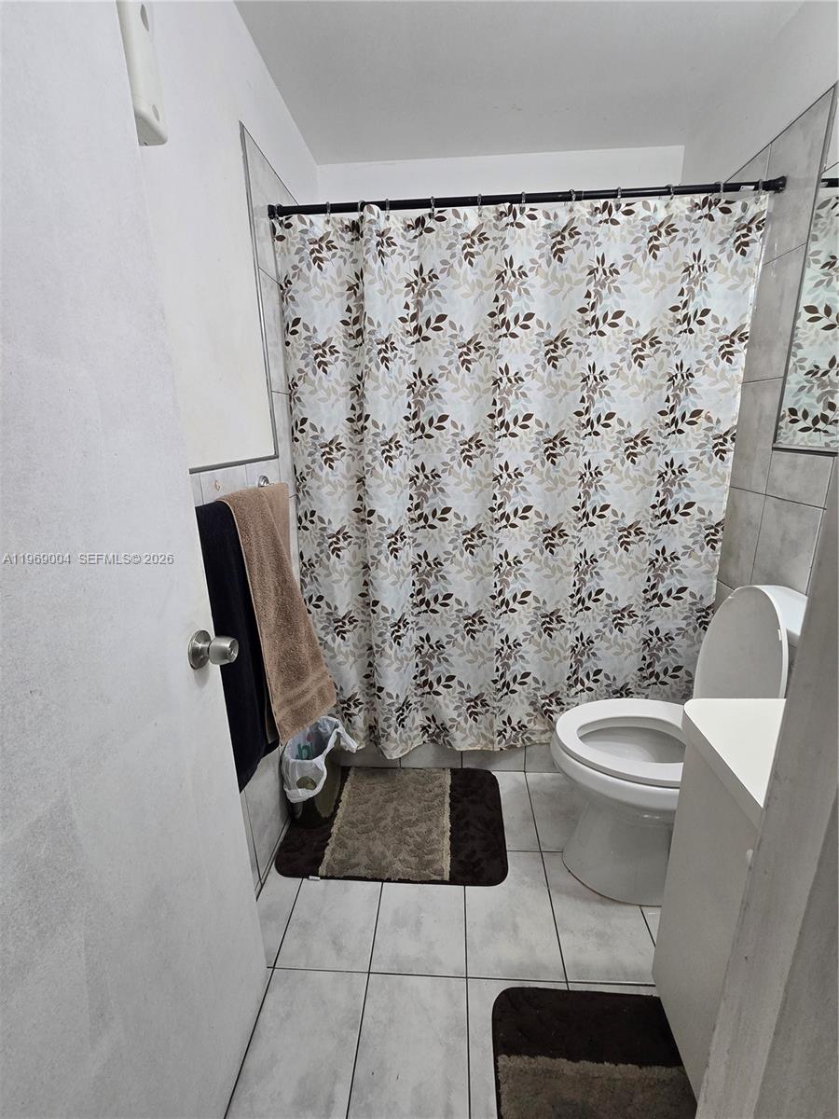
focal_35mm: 13
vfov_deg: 106.2
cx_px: 420
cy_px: 560
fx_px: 420
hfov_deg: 89.9
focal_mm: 2.2
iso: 200
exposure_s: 1/50
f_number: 2.2
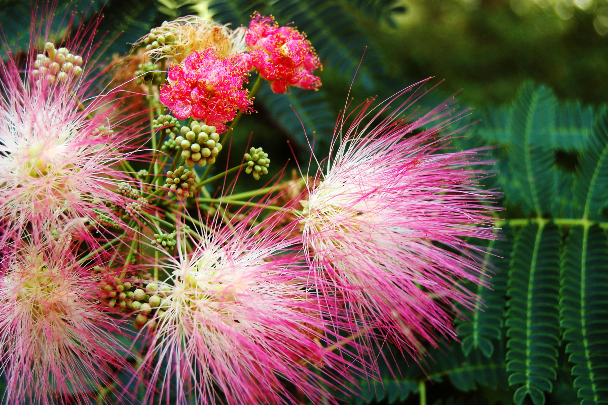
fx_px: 1063
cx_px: 304
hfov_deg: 31.9
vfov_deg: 21.5
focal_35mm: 63
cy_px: 202
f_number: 7.1
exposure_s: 1/60
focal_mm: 42
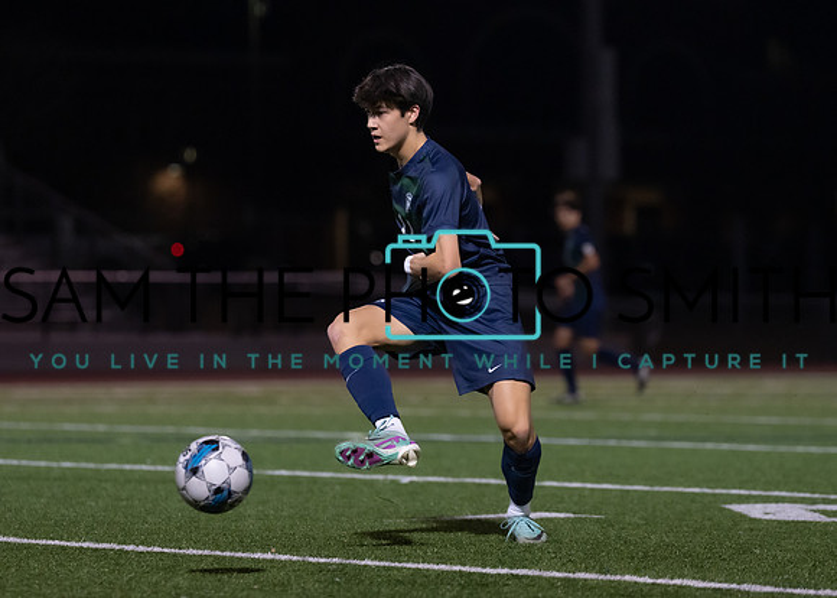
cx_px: 455
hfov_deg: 9.5
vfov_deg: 6.8
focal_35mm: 213
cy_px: 263
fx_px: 5063
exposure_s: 1/1250
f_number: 2.8
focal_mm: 145
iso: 2500
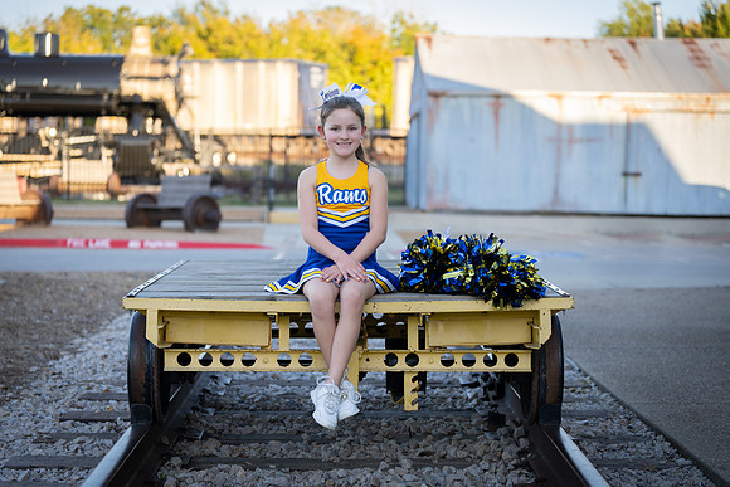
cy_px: 244
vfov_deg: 18.8
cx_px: 365
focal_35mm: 73
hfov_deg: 27.8
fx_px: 1475
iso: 125
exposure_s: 1/320
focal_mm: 70
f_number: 2.8
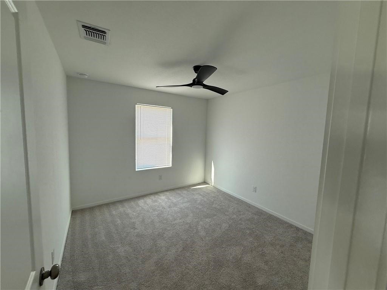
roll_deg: -0.8
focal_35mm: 14
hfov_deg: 102.1
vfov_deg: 85.7
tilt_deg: -7.1
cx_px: 194
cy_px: 145
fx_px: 157
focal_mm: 2.22
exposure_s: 1/99
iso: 80
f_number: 2.2
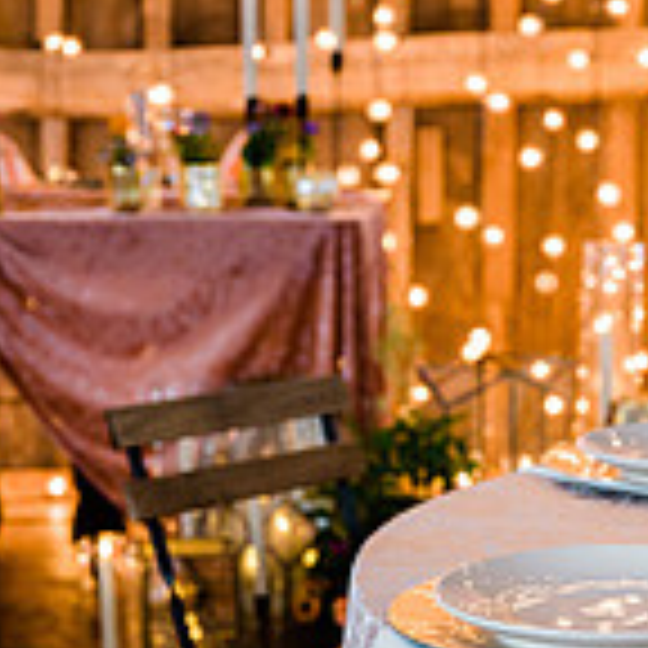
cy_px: 896
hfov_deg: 16.4
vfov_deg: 15.5
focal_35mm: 106
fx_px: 2245
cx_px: 295
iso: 1000
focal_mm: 40
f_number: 3.5
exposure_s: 1/200
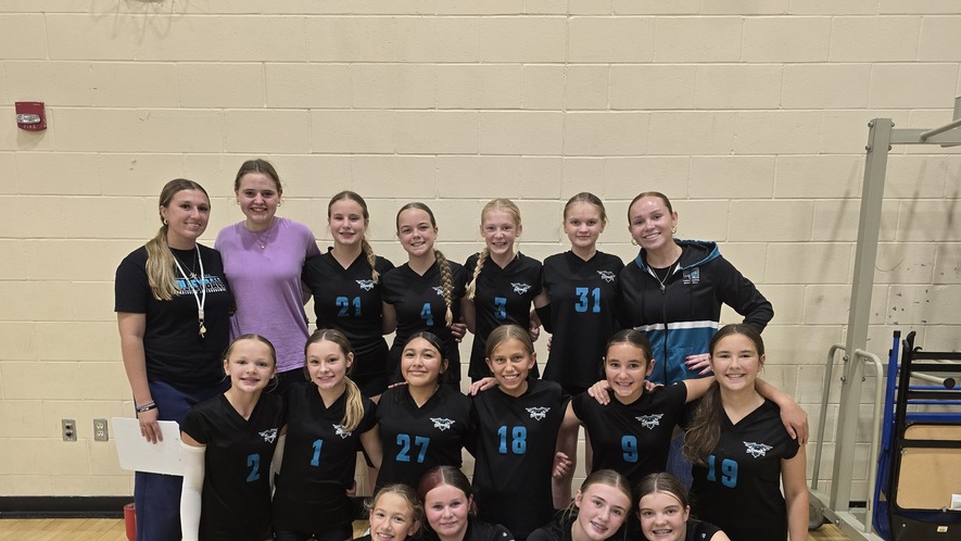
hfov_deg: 66.1
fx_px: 739
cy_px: 394
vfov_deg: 39.3
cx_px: 473
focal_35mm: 29
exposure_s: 1/120
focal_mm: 6.3
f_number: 1.7
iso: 200
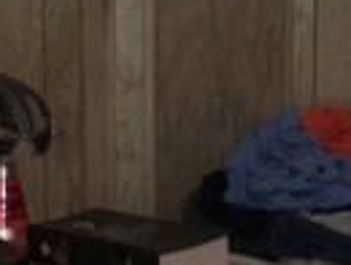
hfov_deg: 8.3
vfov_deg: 6.5
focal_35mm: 228
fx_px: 2316
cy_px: 8
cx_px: -316
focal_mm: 4.15
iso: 50
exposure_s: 1/16
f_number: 2.2
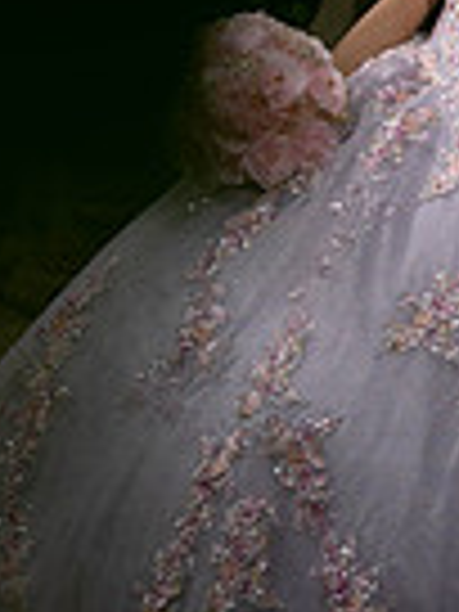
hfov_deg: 8.3
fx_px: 3147
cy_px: 117
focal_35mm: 178
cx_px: 423
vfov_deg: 11.1
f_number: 2.2
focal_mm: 56
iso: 80
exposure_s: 1/1000
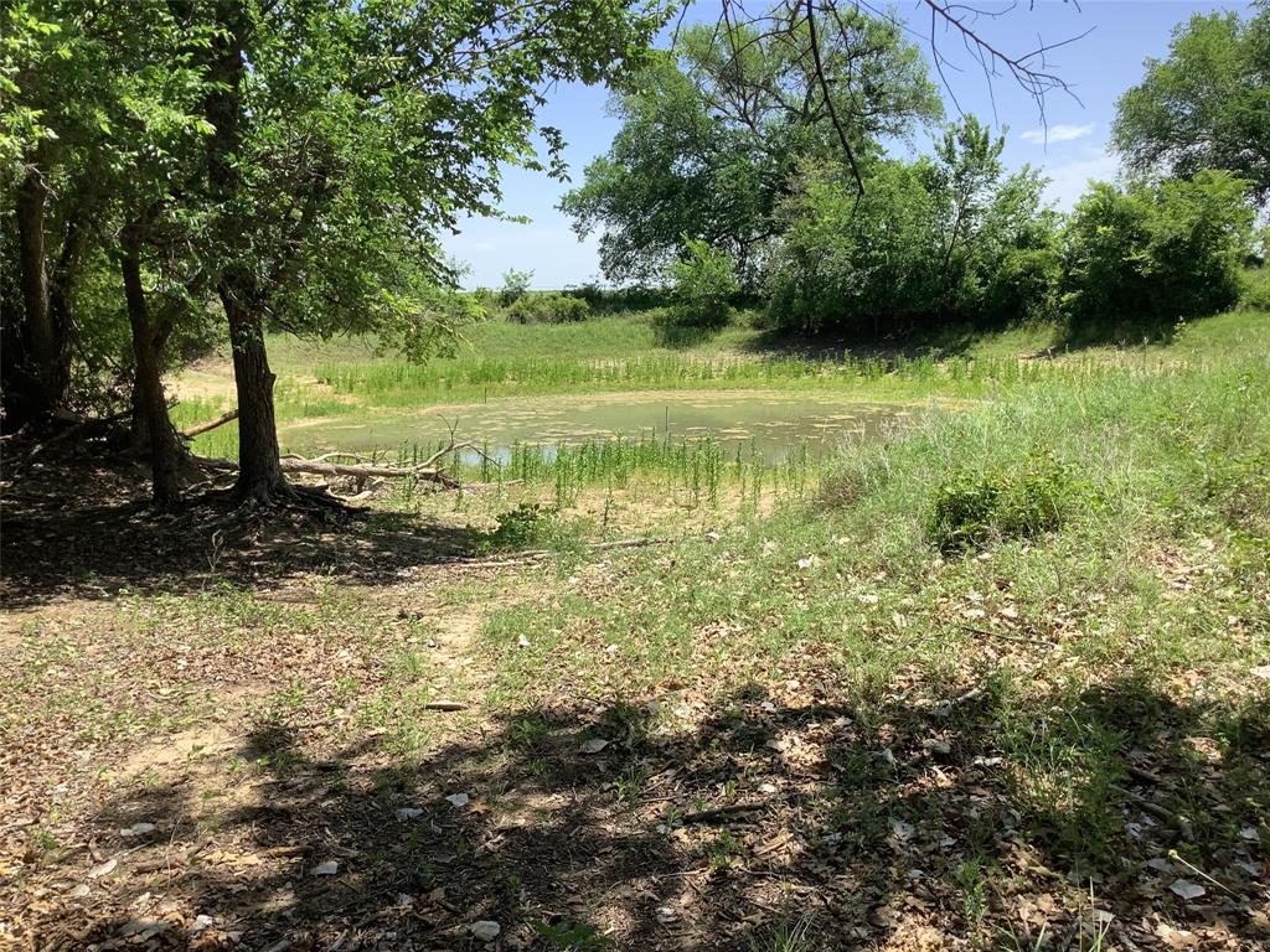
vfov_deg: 45.4
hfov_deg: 58.4
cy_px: 476
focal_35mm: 31
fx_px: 1137
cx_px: 635
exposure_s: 1/727
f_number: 2.4
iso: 25
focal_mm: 3.3
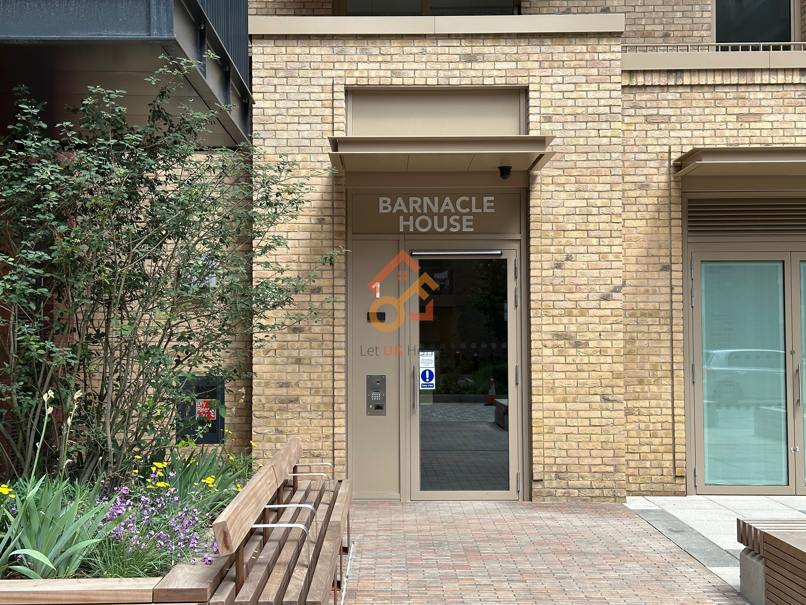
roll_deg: +0.3
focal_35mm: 48
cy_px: 302
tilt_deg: +2.5
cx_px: 403
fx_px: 1118
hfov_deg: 39.7
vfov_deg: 30.3
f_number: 1.78
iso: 64
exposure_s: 1/785
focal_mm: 6.86
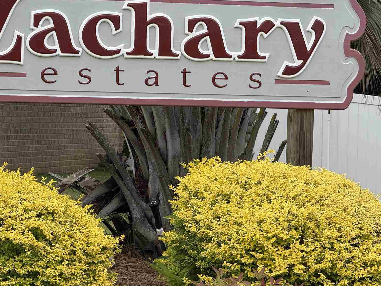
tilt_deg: +0.7
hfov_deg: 12.1
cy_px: 128
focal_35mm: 163
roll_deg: -1.5
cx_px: 155
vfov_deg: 9.1
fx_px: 1794
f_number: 2.8
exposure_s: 1/830
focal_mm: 15.66
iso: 50
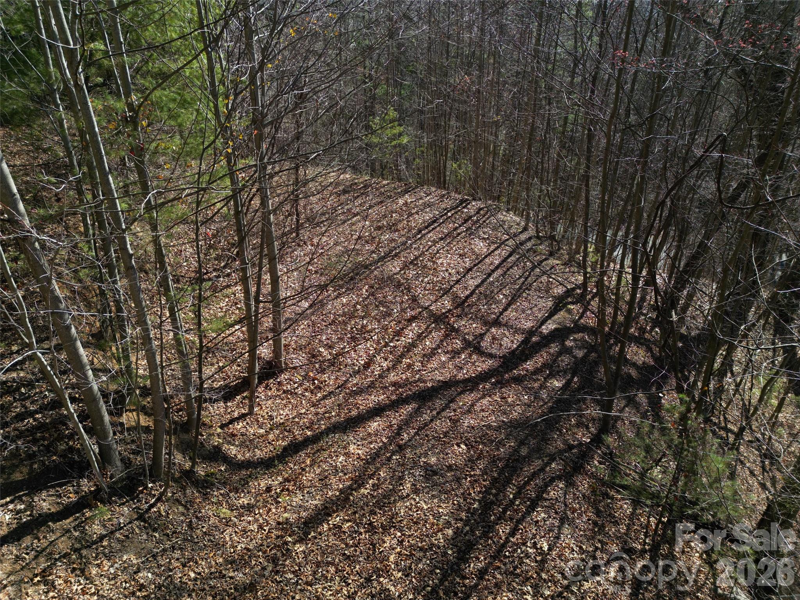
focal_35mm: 24
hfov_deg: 71.6
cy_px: 300
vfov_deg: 56.8
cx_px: 400
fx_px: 555
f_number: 1.7
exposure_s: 1/1000
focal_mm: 6.72
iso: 110
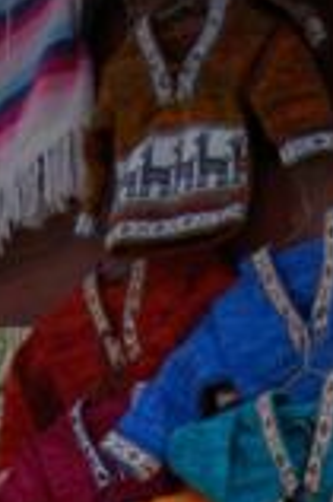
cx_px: 409
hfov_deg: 7.5
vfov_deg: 10.6
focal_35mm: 182
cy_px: 925
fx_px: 2531
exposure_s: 1/1000
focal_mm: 24
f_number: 4.5
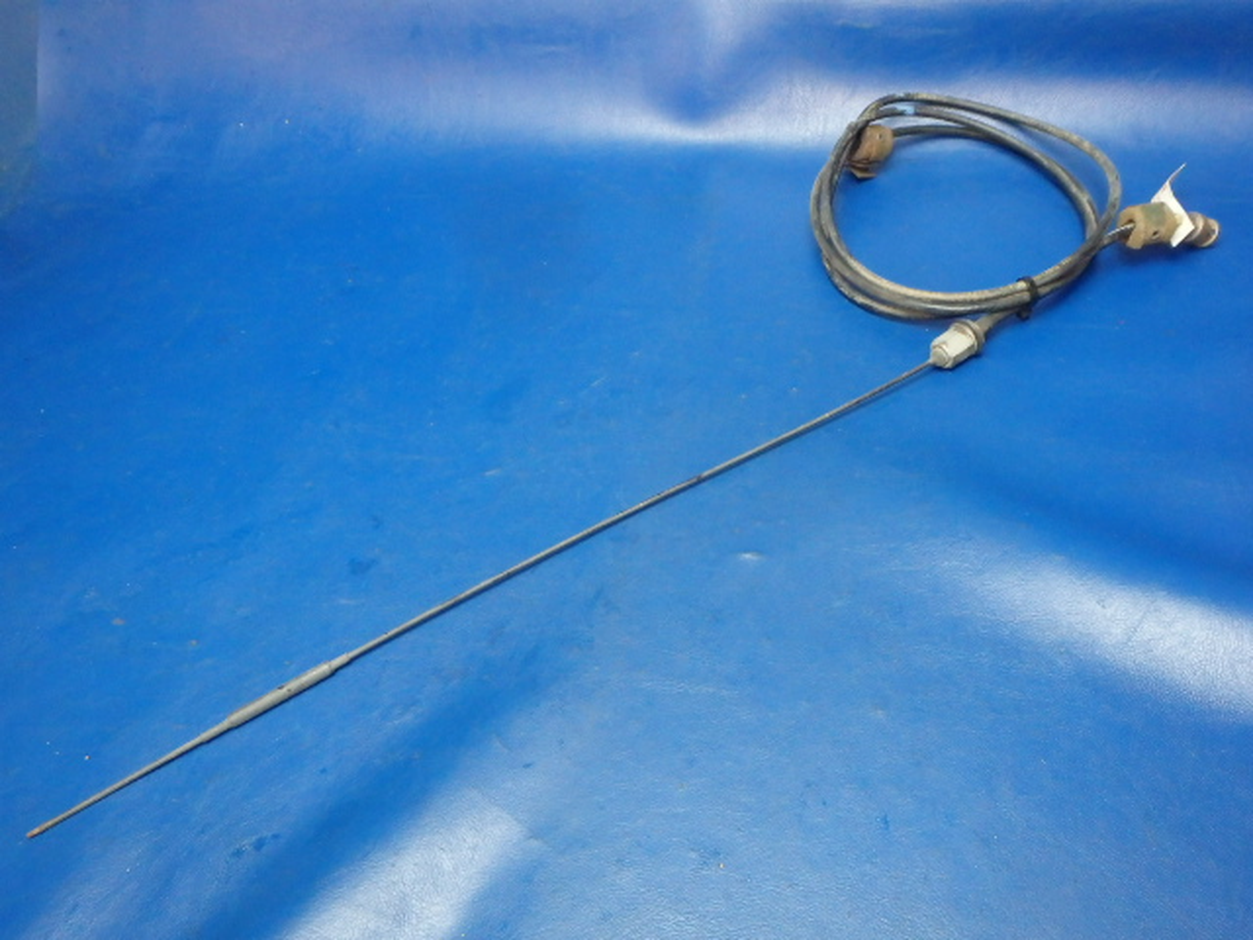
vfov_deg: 49.7
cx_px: 626
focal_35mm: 28
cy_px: 470
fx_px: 1014
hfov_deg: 63.4
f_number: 3.9
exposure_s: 1/25
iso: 800
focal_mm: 5
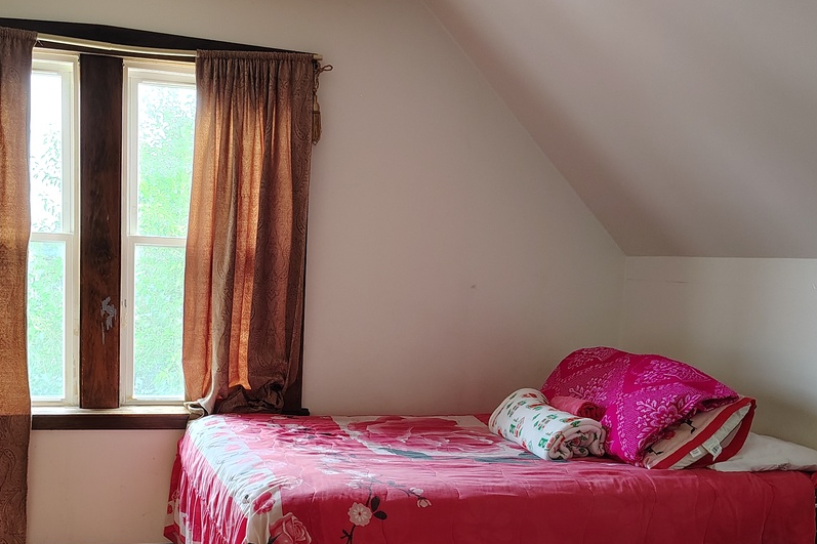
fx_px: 1021
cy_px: 414
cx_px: 337
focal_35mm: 45
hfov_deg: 43.4
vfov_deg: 29.3
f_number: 1.8
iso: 1269
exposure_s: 1/60
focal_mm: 5.56
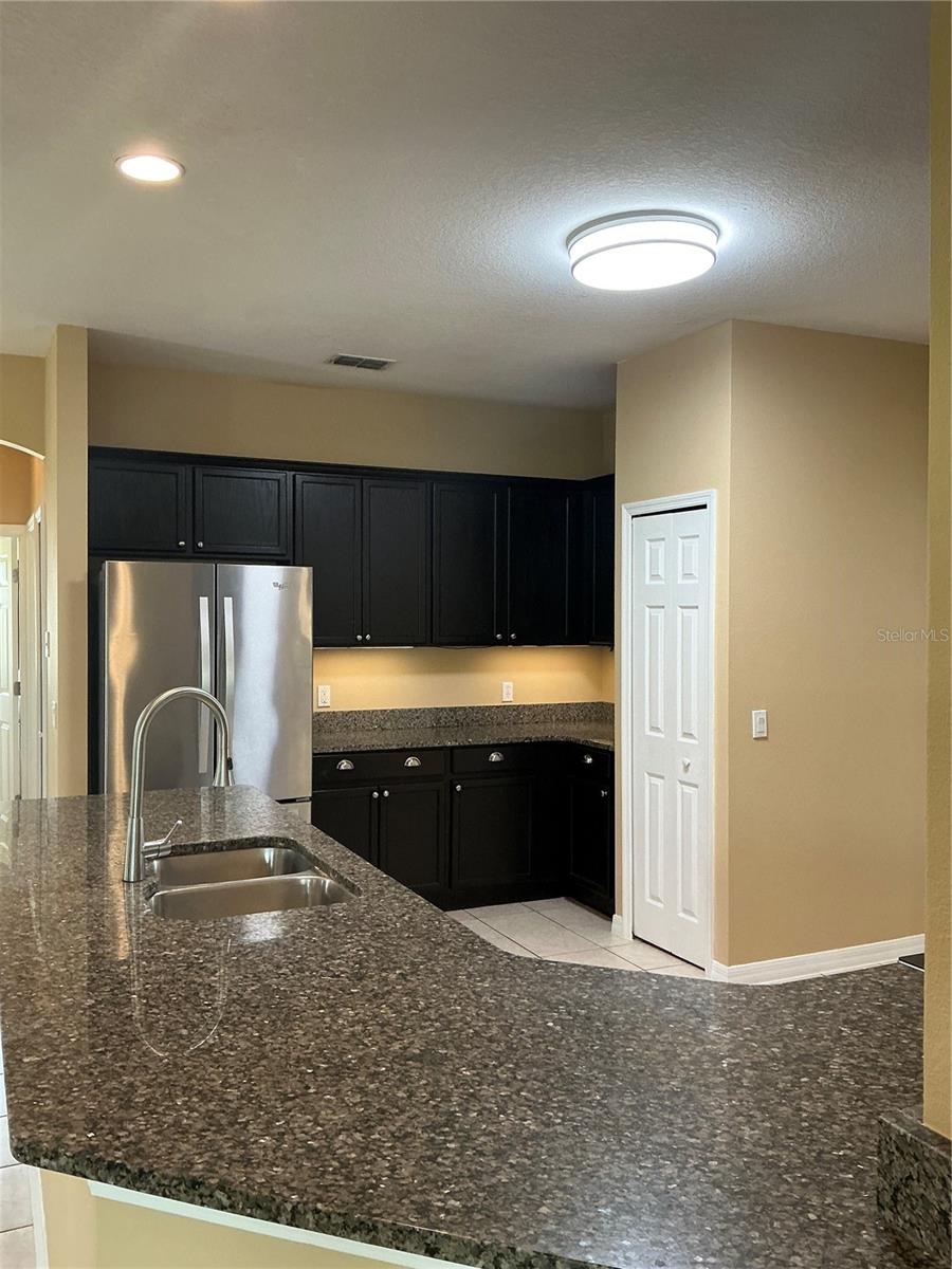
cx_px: 476
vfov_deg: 63.4
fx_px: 1027
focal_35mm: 28
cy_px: 634
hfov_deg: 49.7
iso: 125
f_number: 1.8
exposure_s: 1/60
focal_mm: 3
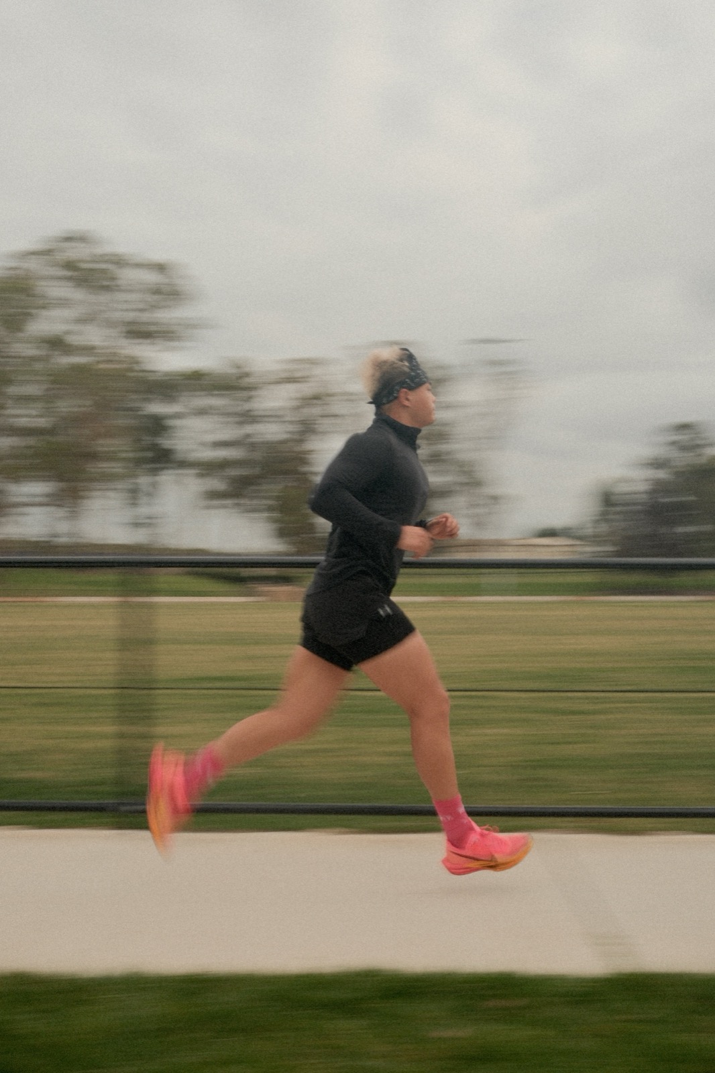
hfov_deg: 32.6
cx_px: 358
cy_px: 536
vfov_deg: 47.4
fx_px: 1222
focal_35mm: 41
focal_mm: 27
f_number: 11
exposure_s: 1/30
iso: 500
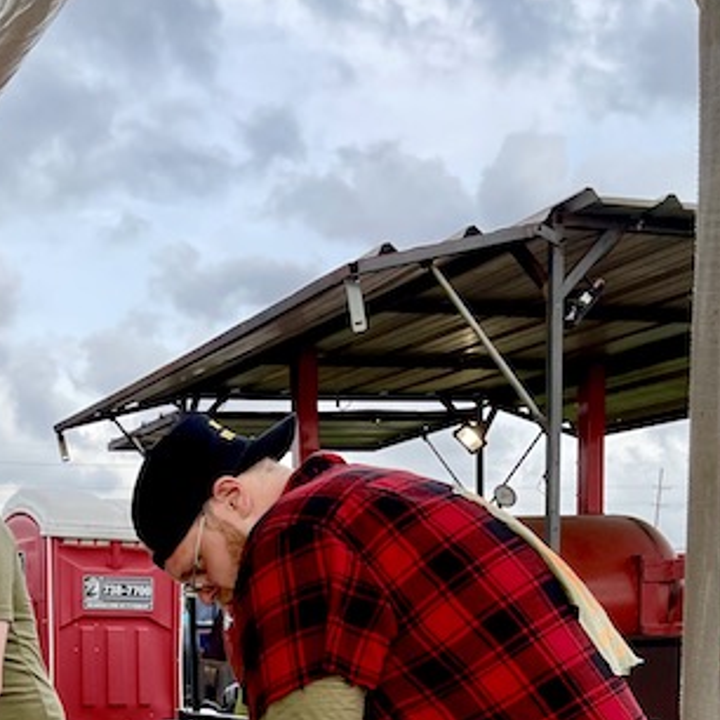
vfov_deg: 25.7
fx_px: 1412
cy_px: 854
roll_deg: -0.8
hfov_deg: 28.1
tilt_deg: -9.8
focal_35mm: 60
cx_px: 162
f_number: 1.6
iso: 32
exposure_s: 1/587
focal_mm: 5.1
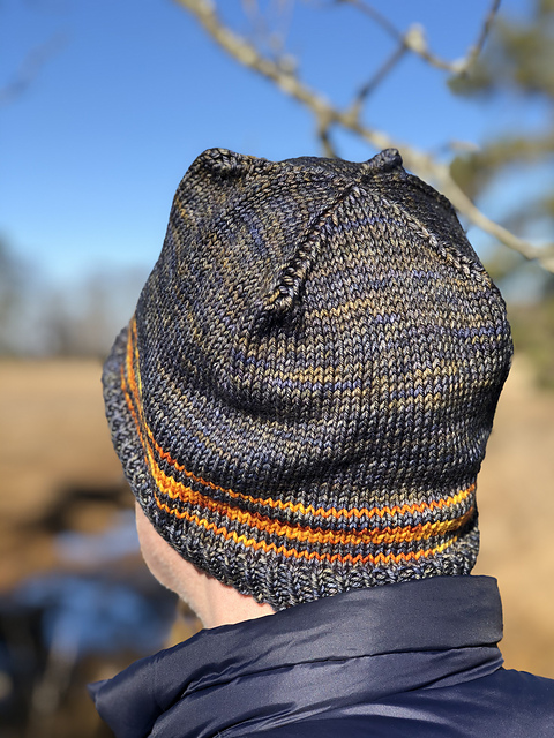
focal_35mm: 57
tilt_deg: -0.7
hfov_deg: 25.7
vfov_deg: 33.8
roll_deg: -0.7
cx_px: 277
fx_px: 1216
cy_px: 369
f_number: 2.8
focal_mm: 6.6
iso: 20
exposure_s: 1/495
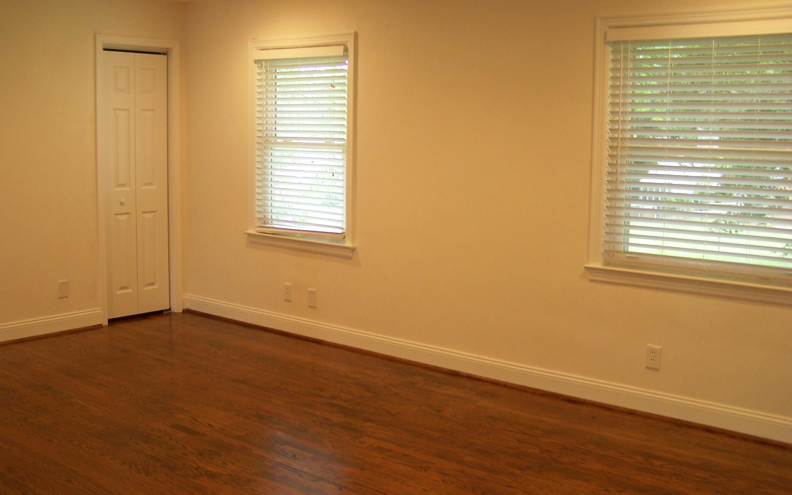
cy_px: 209
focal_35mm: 41
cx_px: 400
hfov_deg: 48.2
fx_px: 885
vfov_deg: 31.2
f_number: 2.8
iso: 64
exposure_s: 1/10
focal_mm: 6.3
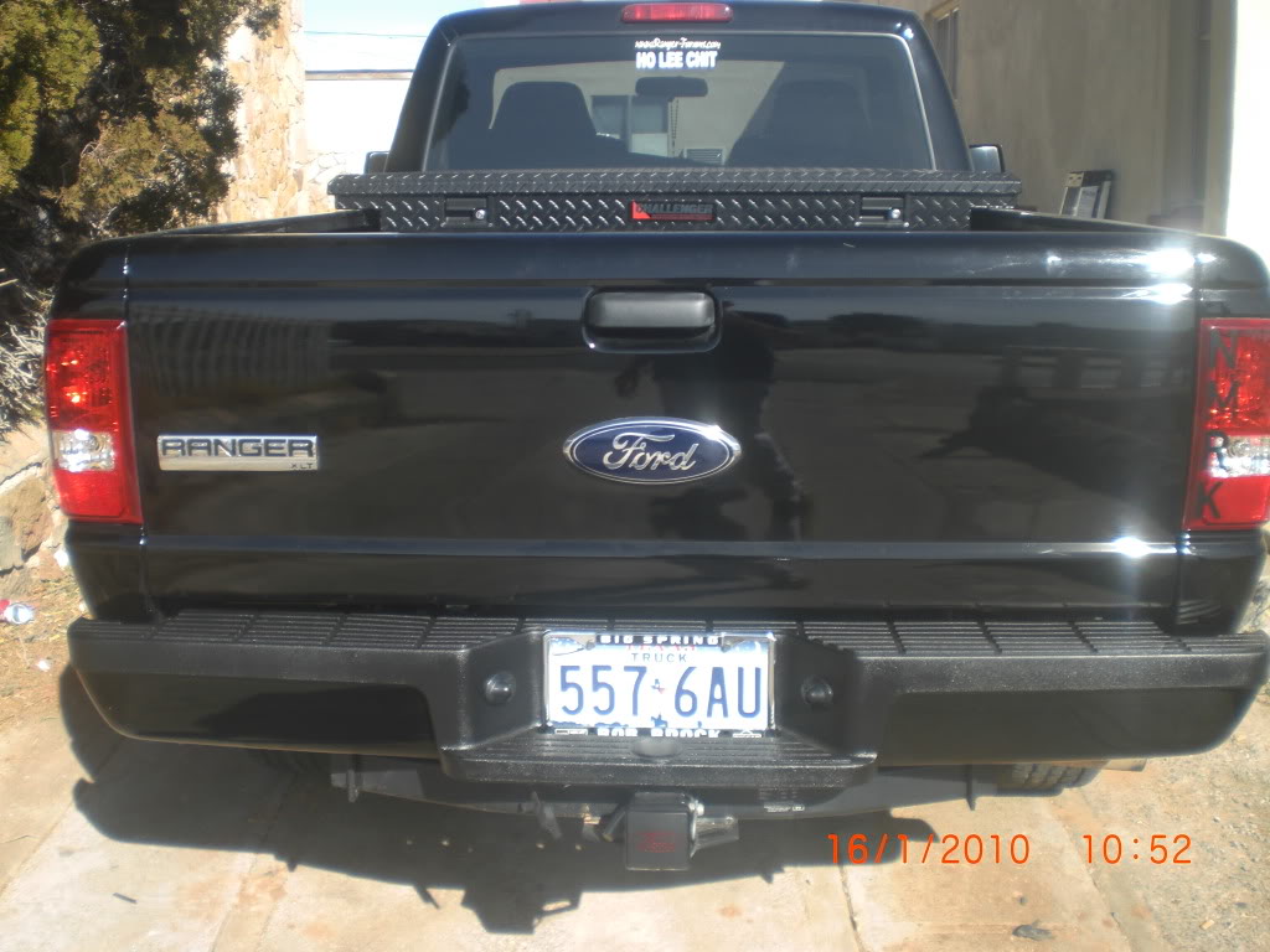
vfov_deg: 37.7
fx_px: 1394
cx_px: 635
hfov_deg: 49.0
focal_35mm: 38
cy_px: 476
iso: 50
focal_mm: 6.3
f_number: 3.1
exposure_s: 1/320
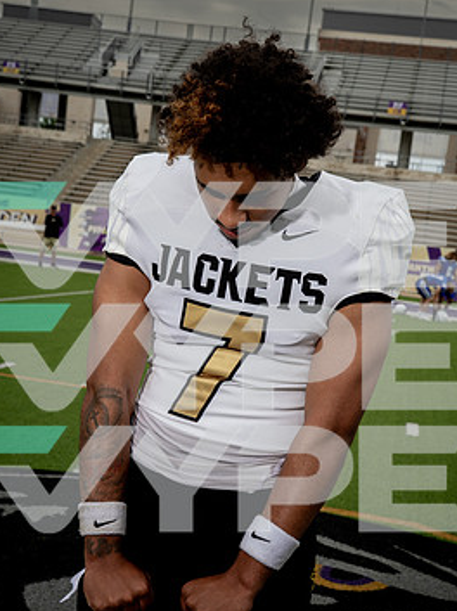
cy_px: 358
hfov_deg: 27.0
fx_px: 952
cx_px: 222
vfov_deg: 35.5
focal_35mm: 54
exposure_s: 1/250
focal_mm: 44
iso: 250
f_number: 8
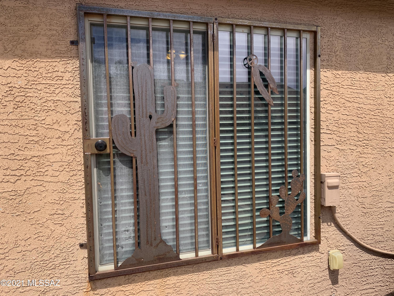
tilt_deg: -3.1
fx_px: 296
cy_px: 148
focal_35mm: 26
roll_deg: +2.0
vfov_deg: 53.1
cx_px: 197
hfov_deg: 67.3
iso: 25
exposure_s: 1/1387
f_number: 1.8
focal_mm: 4.25
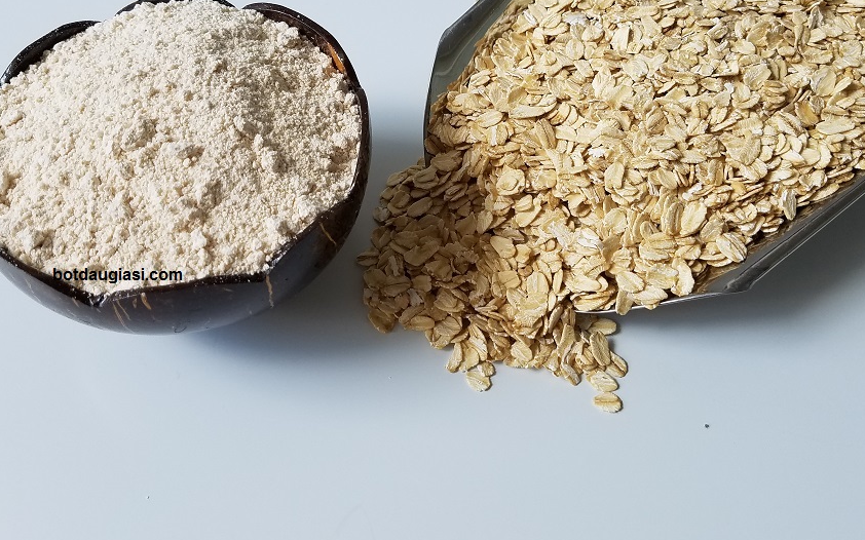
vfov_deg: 37.8
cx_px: 476
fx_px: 778
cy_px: 171
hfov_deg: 58.0
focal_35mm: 33
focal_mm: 4.2
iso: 50
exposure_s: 1/170
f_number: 1.7
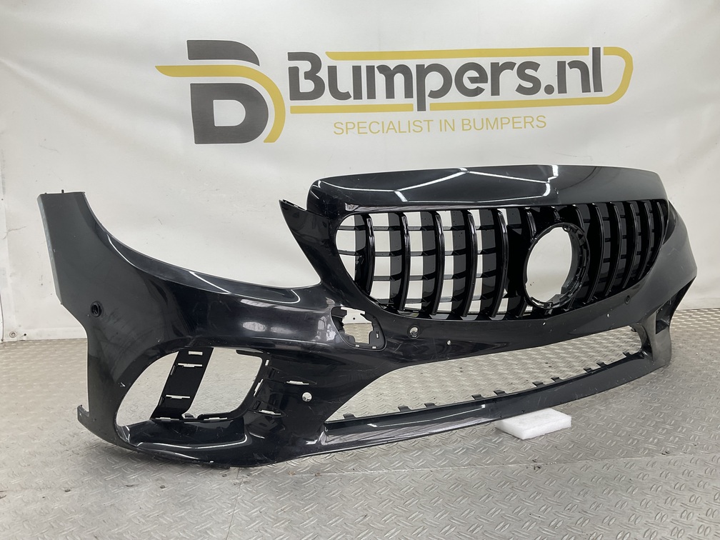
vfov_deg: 48.2
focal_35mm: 29
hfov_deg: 61.7
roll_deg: +1.0
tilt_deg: -8.7
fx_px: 603
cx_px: 360
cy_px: 270
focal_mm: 3
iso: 25
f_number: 1.8
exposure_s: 1/120
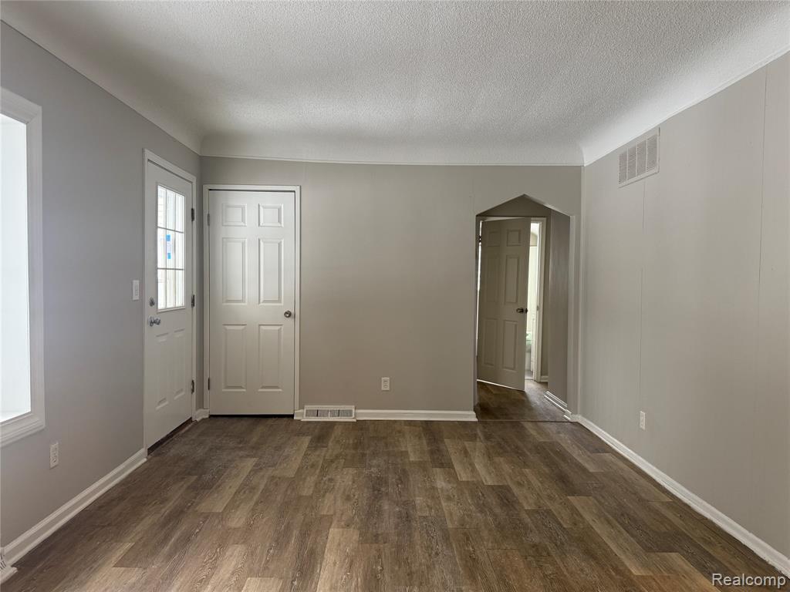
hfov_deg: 71.6
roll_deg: -0.9
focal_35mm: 24
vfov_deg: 56.8
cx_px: 395
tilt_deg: -1.3
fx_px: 548
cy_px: 296
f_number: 1.78
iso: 200
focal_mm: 6.76
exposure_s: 1/77
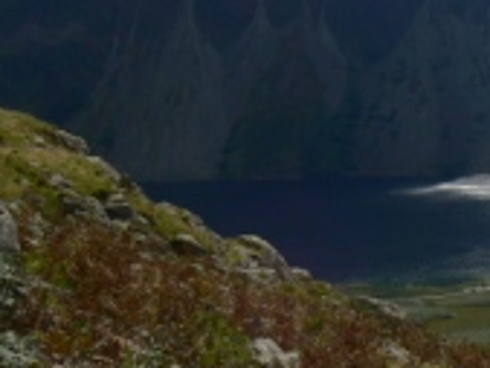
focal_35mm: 92
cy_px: -17
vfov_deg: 15.7
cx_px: 339
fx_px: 1303
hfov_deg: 21.2
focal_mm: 6
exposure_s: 1/500
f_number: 8
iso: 80
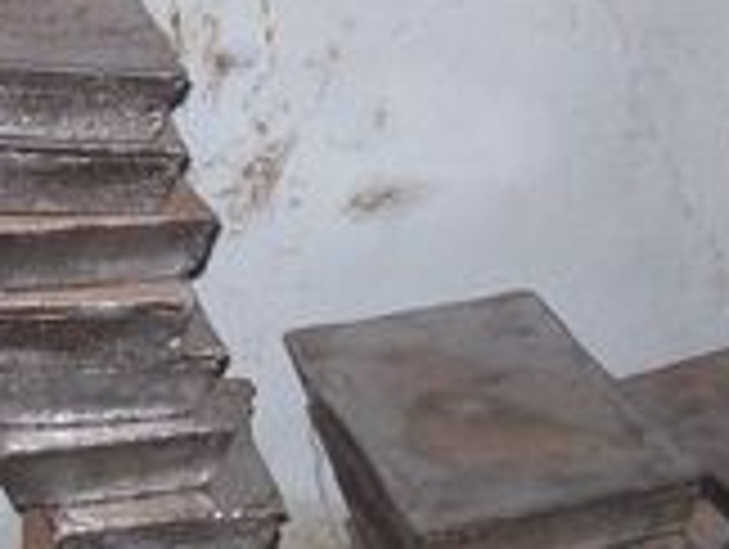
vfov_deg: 13.4
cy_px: 245
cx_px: 184
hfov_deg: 17.6
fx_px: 2341
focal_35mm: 111
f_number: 2.7
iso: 200
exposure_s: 1/64
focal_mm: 6
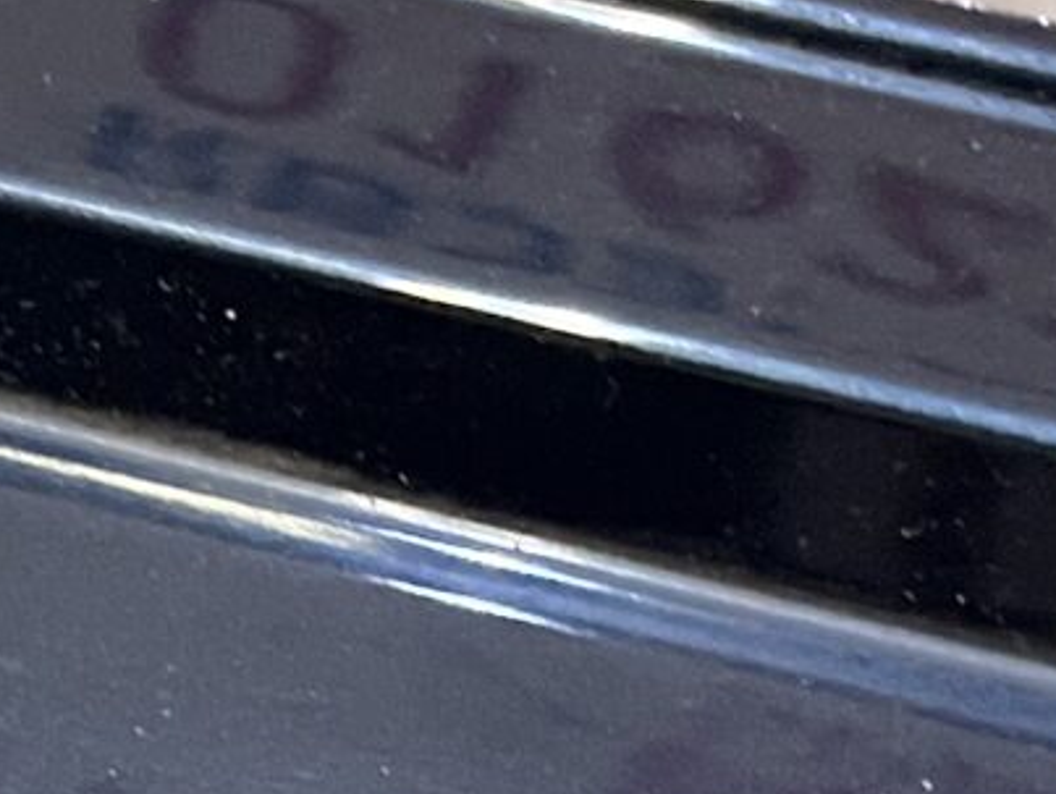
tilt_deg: -54.7
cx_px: -1467
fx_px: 5038
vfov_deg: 8.8
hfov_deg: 10.4
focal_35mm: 165
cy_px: 1119
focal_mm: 4.2
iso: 100
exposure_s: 1/50
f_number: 1.6
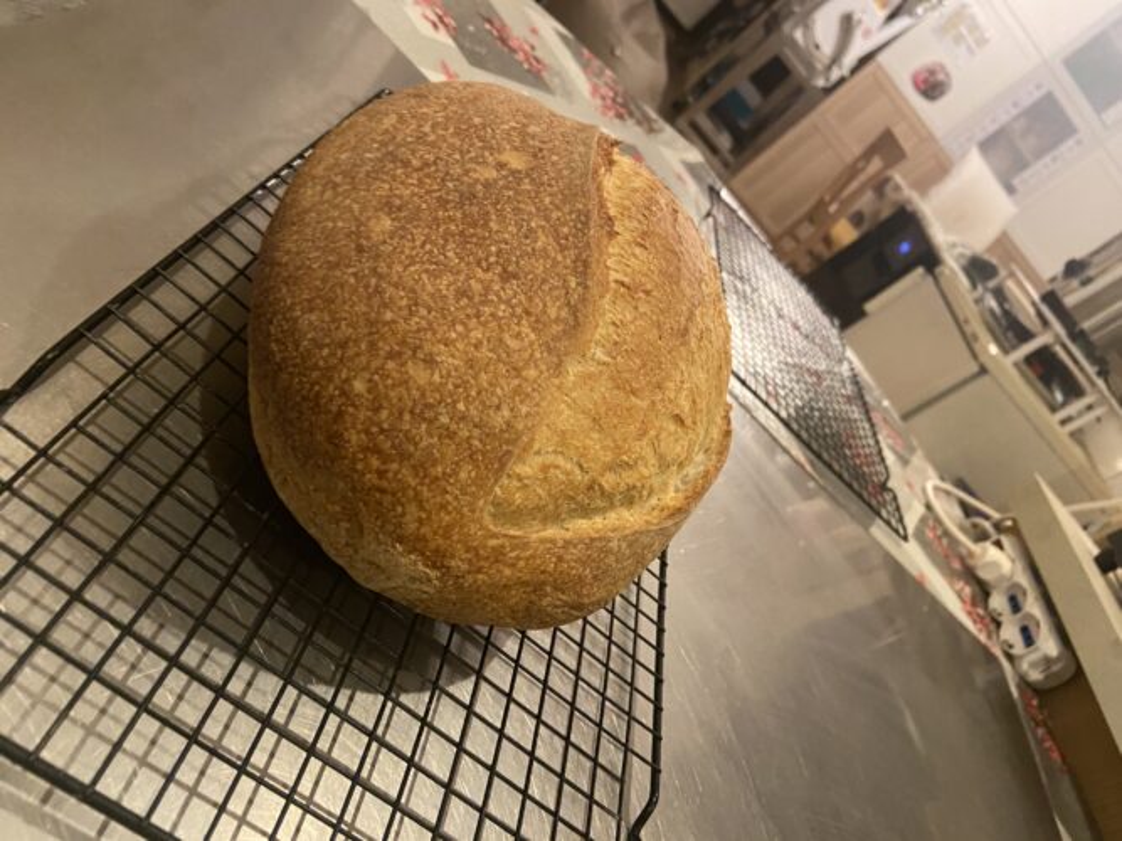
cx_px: 561
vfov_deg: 53.0
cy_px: 420
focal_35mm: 26
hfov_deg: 67.3
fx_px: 843
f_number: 1.8
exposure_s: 1/33
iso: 400
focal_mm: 4.25
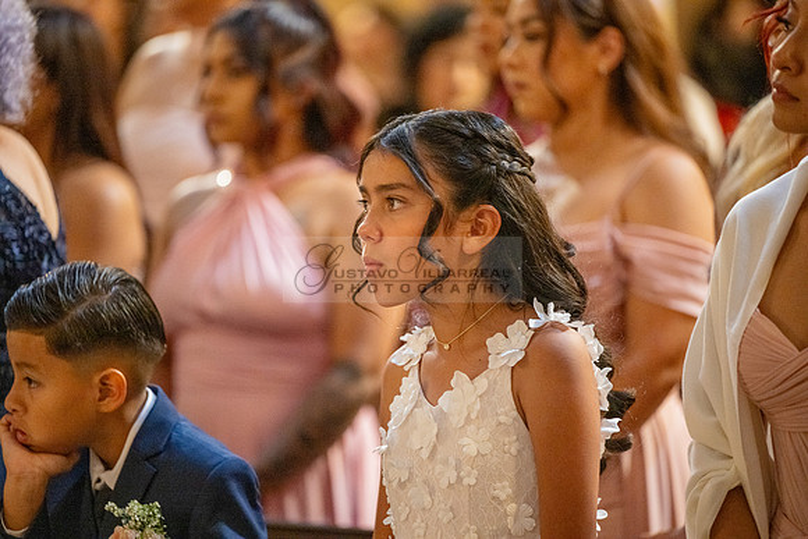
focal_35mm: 200
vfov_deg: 6.9
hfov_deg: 10.3
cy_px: 270
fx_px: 4490
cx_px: 404
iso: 2000
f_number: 2.8
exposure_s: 1/200
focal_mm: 200
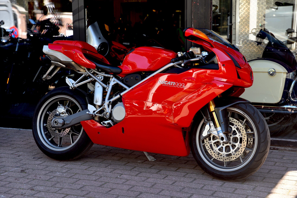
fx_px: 578
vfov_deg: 19.5
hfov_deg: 28.8
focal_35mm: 70
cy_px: 99
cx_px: 148
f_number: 4.5
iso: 100
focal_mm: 70
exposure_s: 1/80
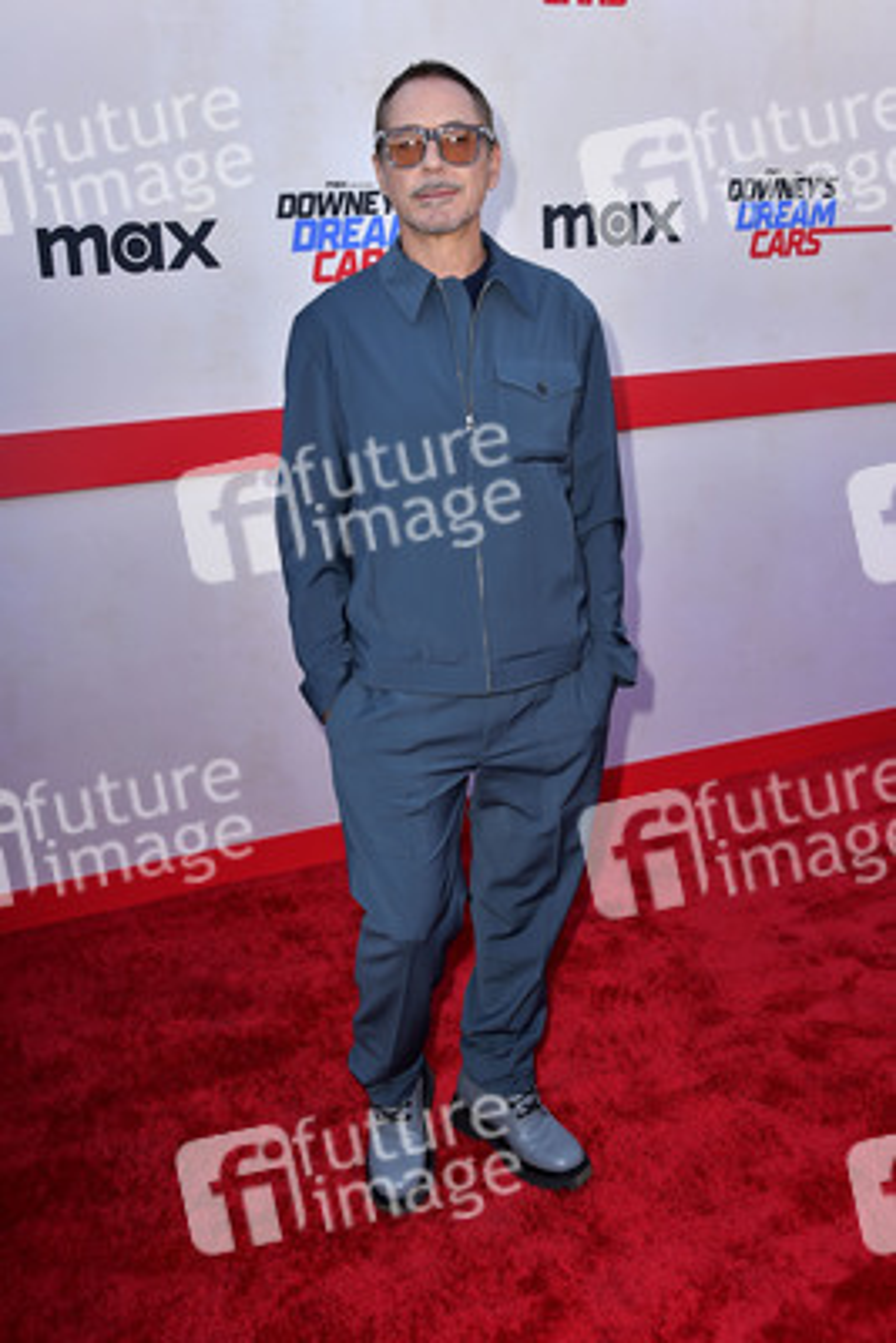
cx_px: 448
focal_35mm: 32
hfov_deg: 41.1
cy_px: 672
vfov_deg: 58.7
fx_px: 1194
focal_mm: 32
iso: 250
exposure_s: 1/250
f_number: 6.3
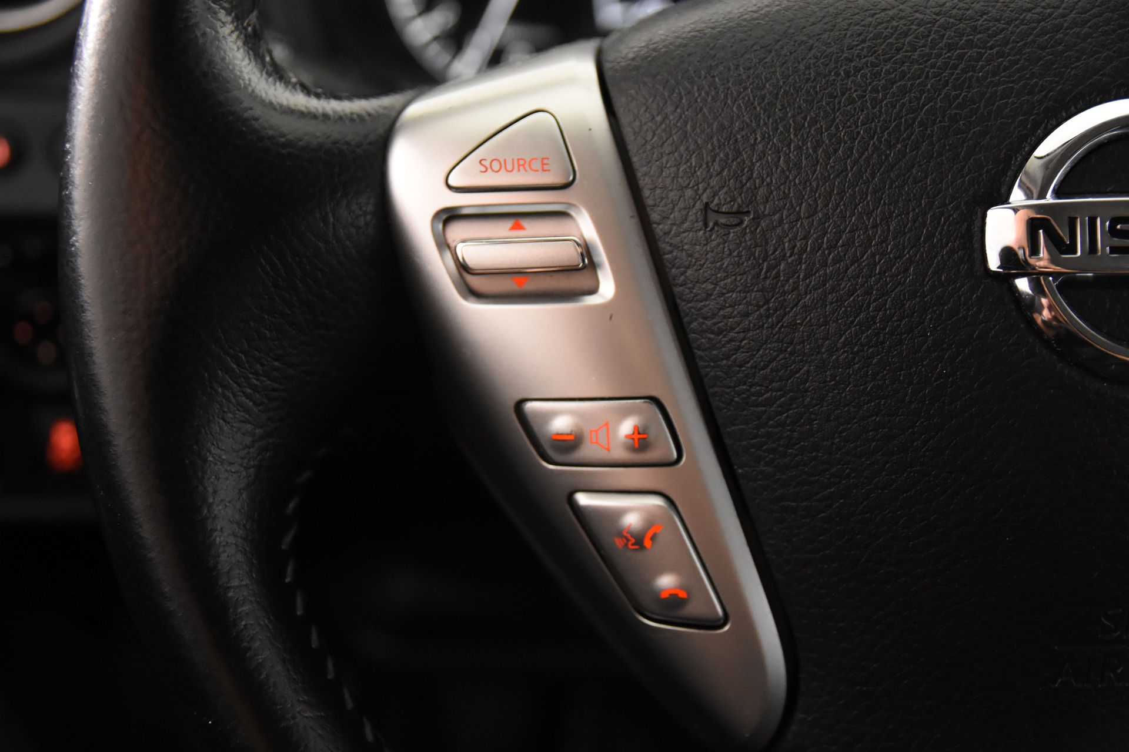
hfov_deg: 38.9
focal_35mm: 51
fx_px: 1599
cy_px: 376
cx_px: 564
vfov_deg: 26.5
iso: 3200
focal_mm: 34
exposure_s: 1/50
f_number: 3.3
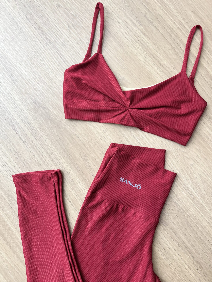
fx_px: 212
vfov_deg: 67.3
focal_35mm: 26
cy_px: 141
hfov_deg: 53.1
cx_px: 106
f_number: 1.6
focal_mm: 5.1
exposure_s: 1/150
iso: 40
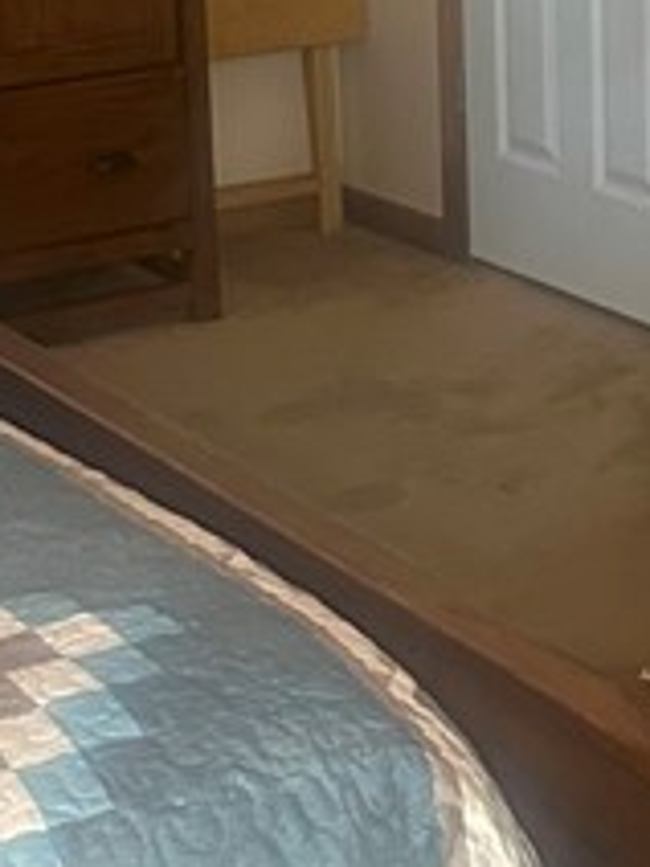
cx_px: 670
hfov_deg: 12.6
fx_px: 2904
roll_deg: +0.0
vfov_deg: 16.9
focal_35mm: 116
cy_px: 217
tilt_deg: -14.0
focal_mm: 6.86
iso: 640
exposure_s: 1/60
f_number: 1.78
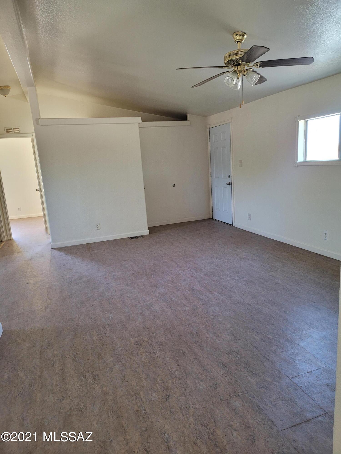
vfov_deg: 67.3
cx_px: 170
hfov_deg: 53.1
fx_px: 341
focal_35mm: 26
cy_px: 227
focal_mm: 5
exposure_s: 1/59
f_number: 1.8
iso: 200
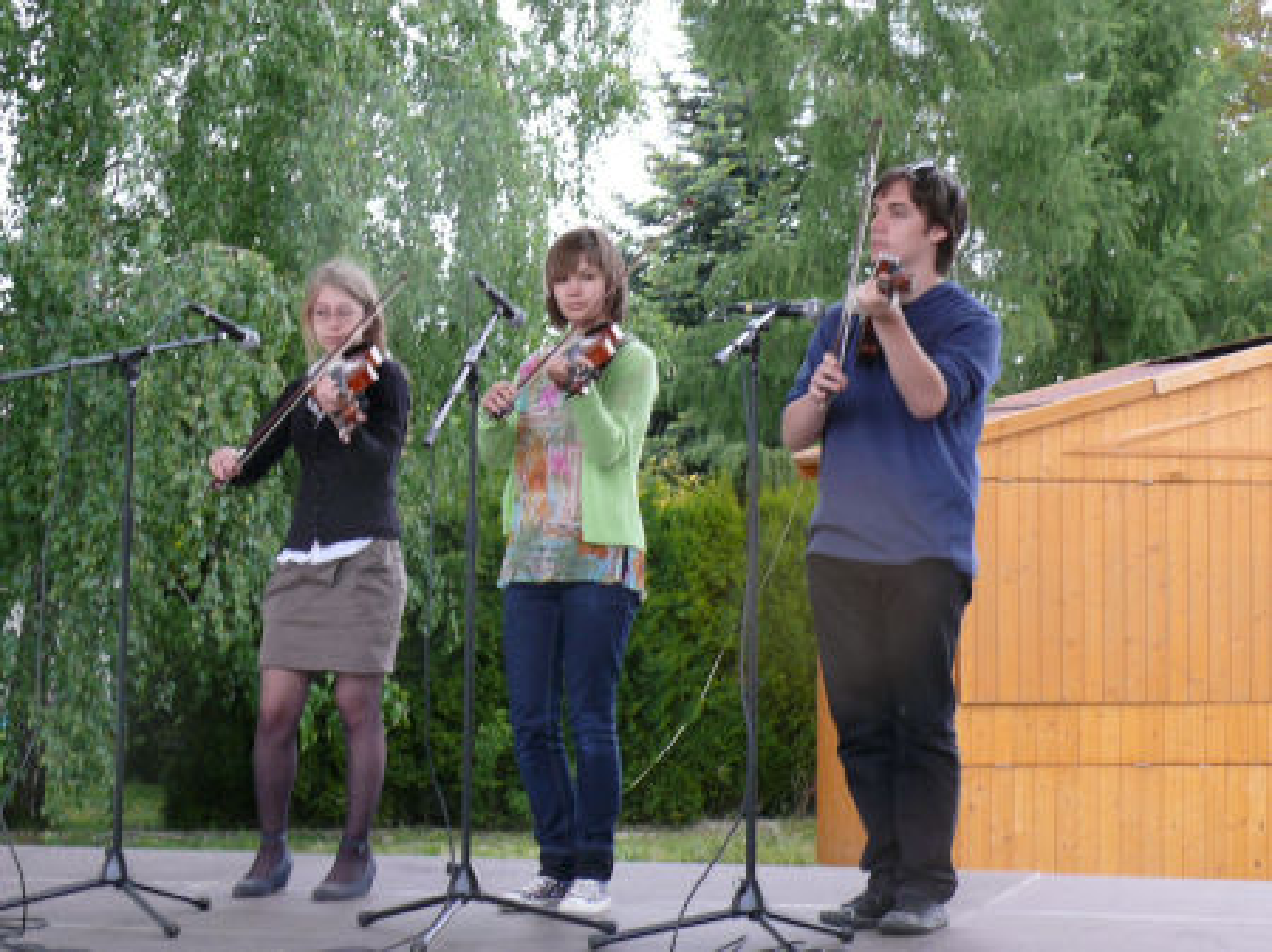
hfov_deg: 26.0
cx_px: 636
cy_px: 476
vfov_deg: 19.6
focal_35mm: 75
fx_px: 2754
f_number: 3.2
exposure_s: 1/60
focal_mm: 11.5
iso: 100
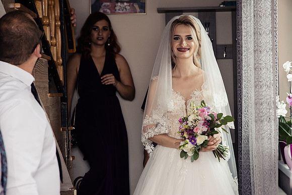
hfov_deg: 23.6
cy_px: 70
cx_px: 186
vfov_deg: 15.8
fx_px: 698
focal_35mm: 86
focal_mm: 62
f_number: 3.2
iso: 640
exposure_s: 1/125
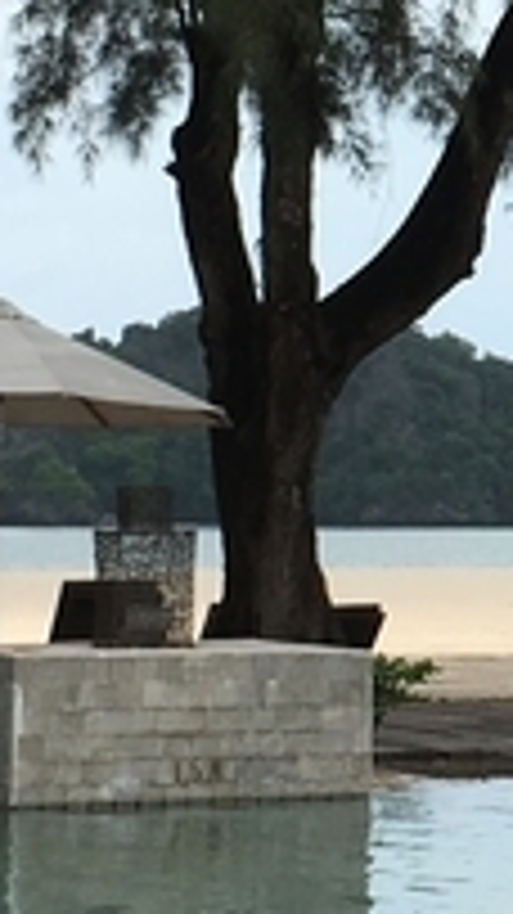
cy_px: 189
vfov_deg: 13.5
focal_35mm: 159
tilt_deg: +5.6
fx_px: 3850
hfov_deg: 7.4
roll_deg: -1.2
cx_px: 886
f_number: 2.2
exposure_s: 1/1399
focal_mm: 4.15
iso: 25
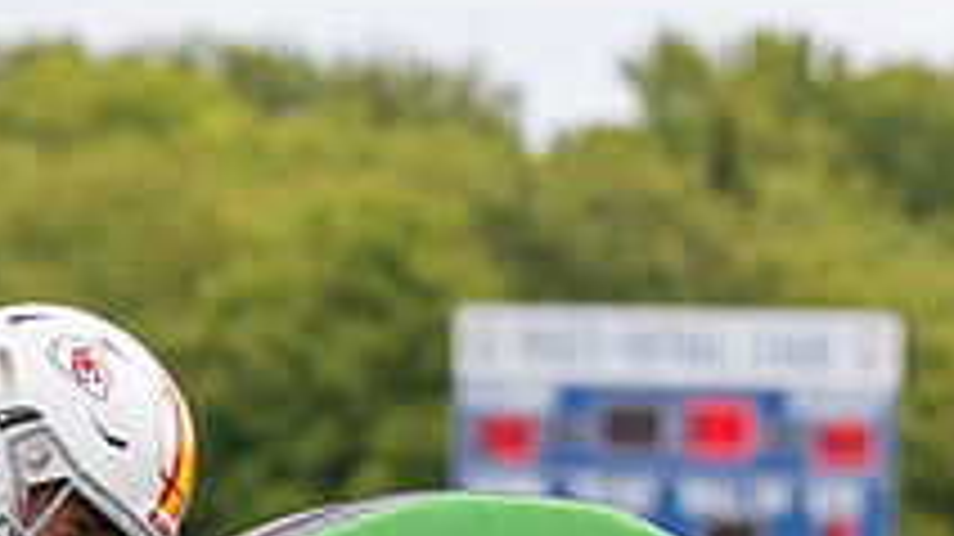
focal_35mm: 332
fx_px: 8394
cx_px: 32
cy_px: 581
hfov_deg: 6.5
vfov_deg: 3.6
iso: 100
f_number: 2.8
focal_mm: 81
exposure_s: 1/1600
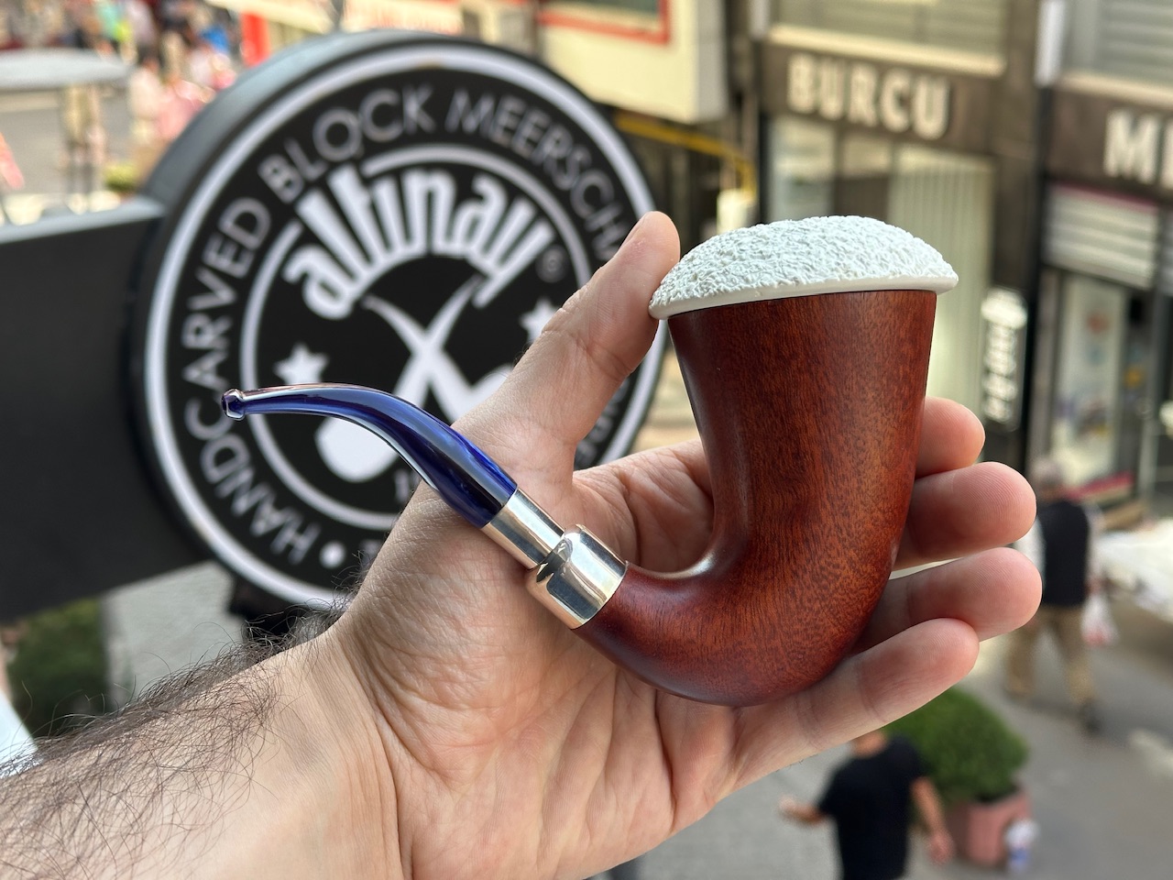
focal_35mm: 48
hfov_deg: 39.7
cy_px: 440
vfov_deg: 30.3
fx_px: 1627
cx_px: 586
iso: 64
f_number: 1.78
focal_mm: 6.86
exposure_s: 1/321
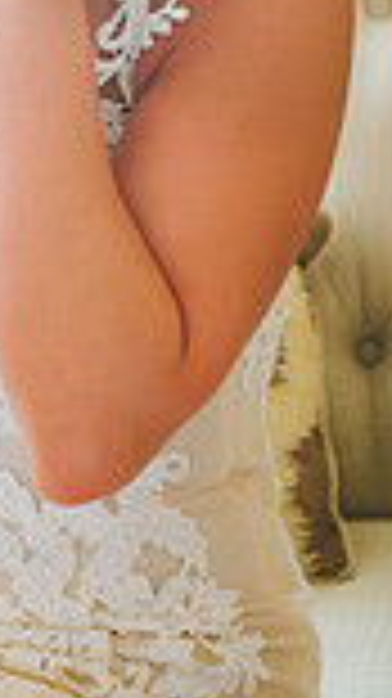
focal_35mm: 212
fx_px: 3924
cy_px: 126
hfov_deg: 5.7
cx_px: -155
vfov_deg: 10.1
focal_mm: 70
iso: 640
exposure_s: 1/500
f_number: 2.8
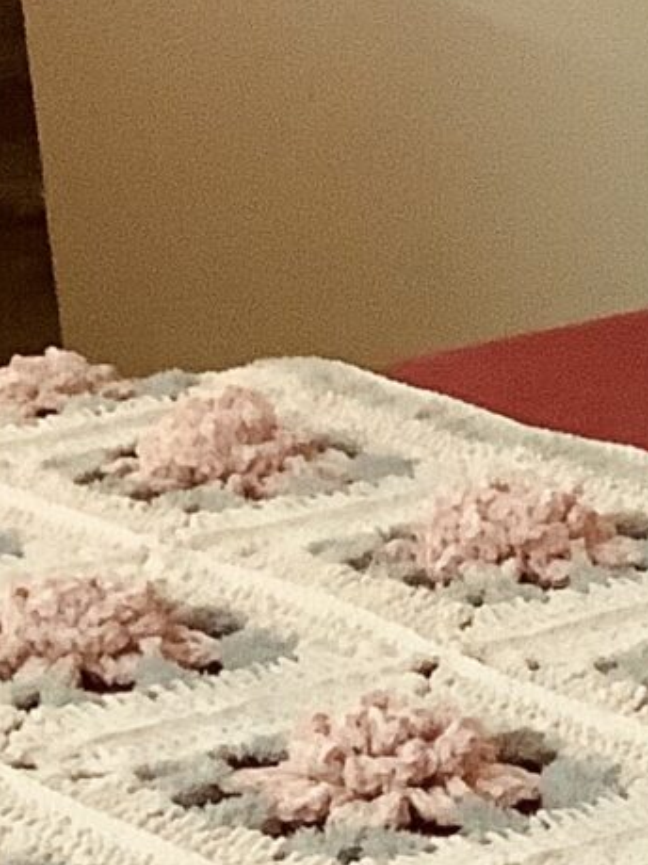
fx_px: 4320
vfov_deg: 11.1
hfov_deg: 8.3
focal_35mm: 173
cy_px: 1170
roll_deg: +2.4
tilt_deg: -23.7
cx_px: 1066
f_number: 2.4
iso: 400
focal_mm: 3.3
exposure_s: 1/25
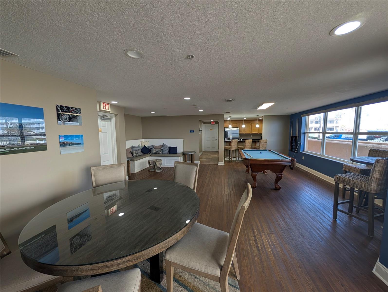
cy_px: 146
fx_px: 135
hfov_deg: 110.5
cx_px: 194
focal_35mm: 12
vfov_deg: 94.6
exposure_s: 1/120
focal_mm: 2.02
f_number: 1.7
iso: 87
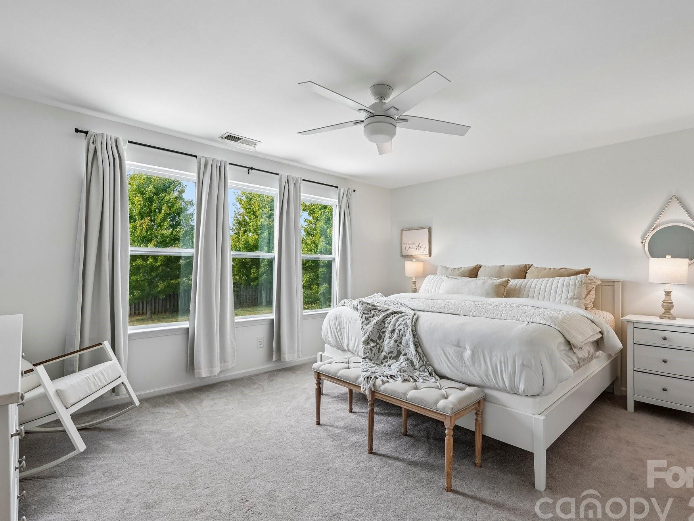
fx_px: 361
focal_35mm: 18
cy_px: 267
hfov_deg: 87.6
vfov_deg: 71.6
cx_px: 368
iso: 250
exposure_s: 1/30
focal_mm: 16
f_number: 8
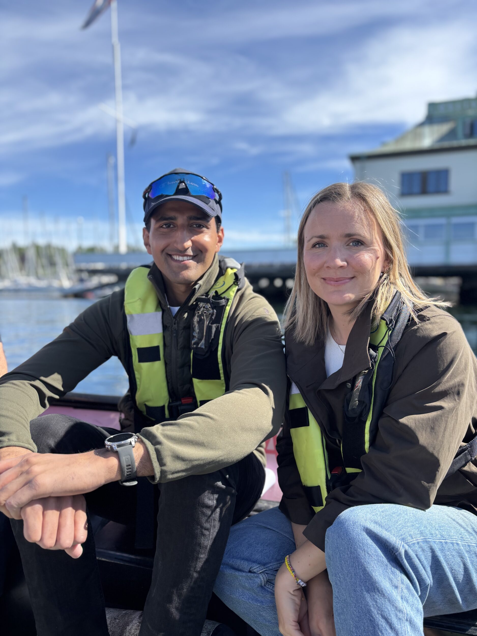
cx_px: 238
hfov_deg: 53.1
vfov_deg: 67.3
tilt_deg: -5.6
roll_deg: -2.0
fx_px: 478
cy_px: 318
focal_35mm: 26
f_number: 1.6
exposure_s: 1/1499
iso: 50
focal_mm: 5.96
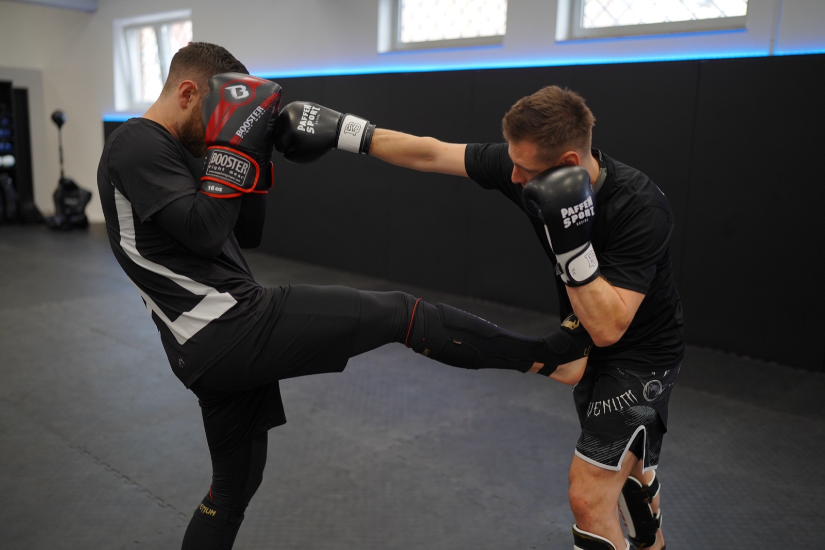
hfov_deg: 54.4
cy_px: 275
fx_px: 802
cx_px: 412
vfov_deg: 37.8
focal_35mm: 35
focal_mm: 35
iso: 400
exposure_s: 1/400
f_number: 1.4
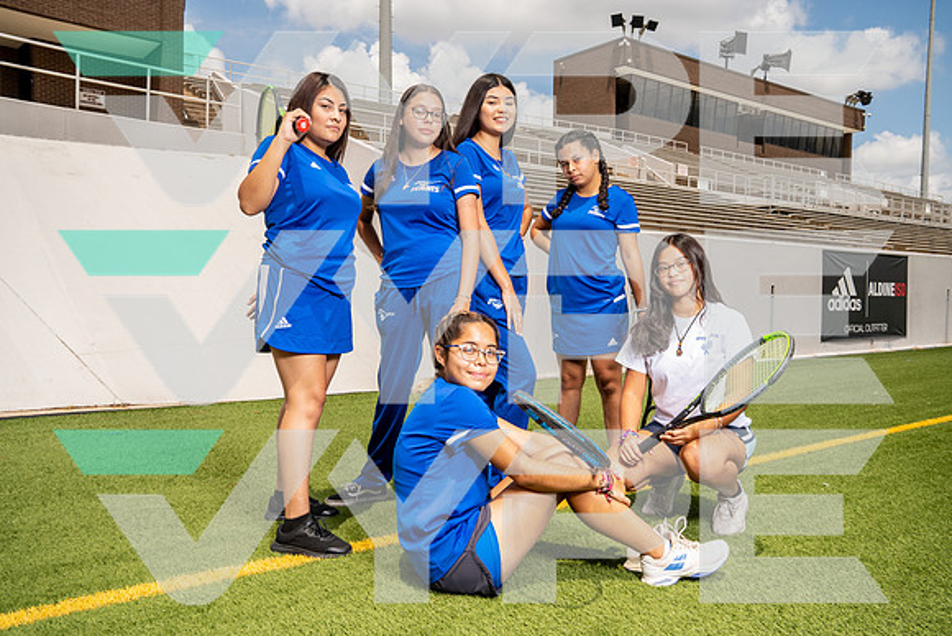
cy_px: 318
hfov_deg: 63.6
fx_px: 767
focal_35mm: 29
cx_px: 476
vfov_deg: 45.0
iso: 125
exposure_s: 1/200
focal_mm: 29
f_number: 11
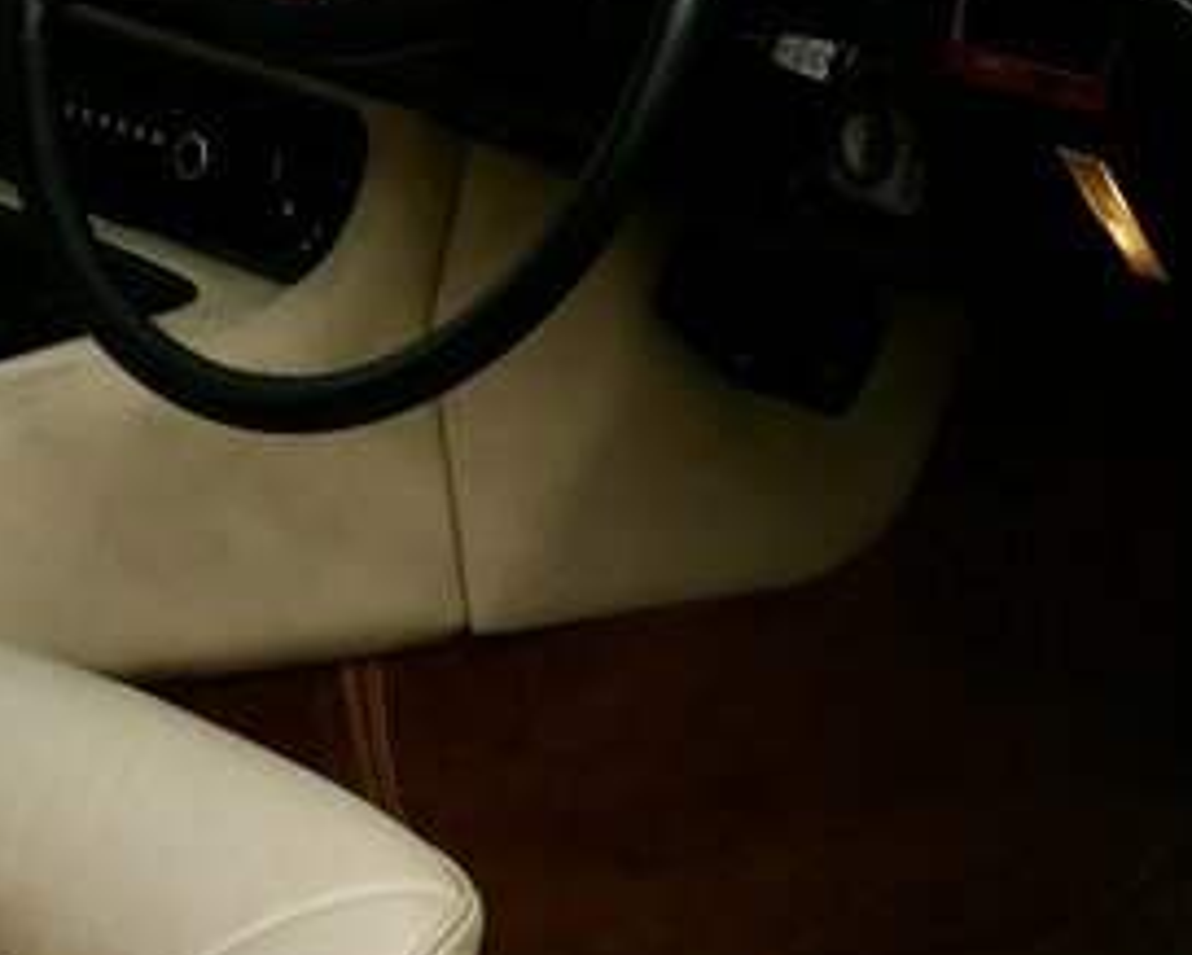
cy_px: 110
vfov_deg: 7.2
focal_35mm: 215
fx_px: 7590
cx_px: 578
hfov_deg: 9.0
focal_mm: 52
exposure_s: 1/800
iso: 1250
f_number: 14
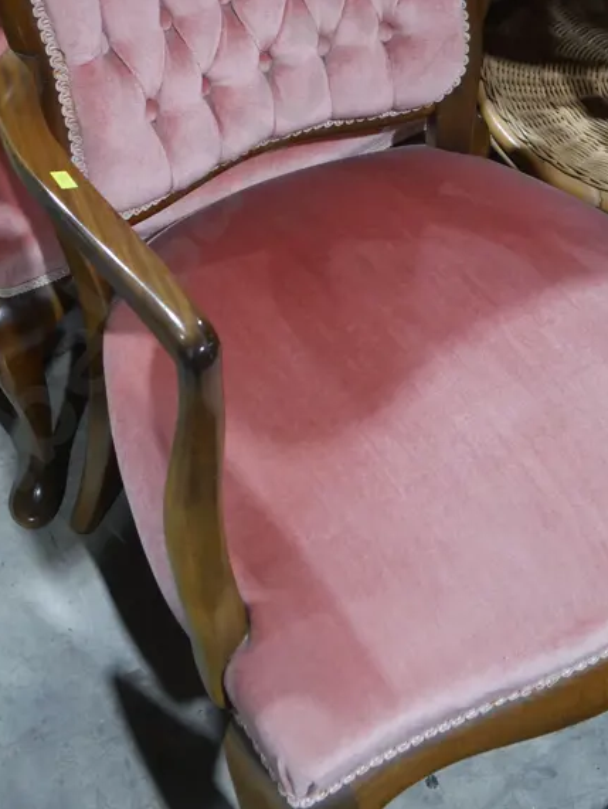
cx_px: 254
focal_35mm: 61
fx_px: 1427
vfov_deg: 30.7
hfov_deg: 24.0
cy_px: 135
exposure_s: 1/60
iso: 800
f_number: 4
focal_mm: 17
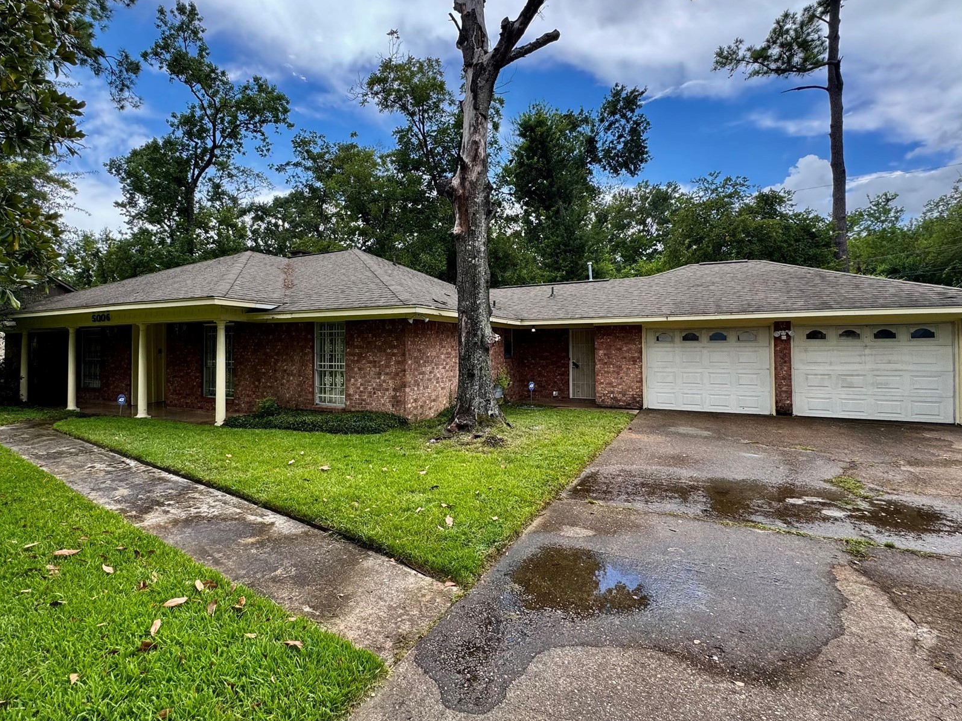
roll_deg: +0.3
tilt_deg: +1.1
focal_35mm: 18
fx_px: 500
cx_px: 429
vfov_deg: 71.5
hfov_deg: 87.4
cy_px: 334
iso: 40
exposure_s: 1/285
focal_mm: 2.22
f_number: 2.2
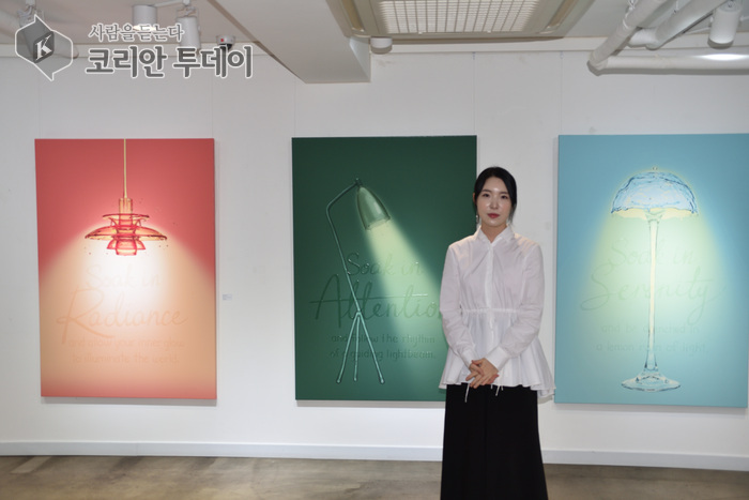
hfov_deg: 50.7
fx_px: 791
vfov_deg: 35.1
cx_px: 374
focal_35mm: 38
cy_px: 250
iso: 400
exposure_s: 1/200
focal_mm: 38
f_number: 4
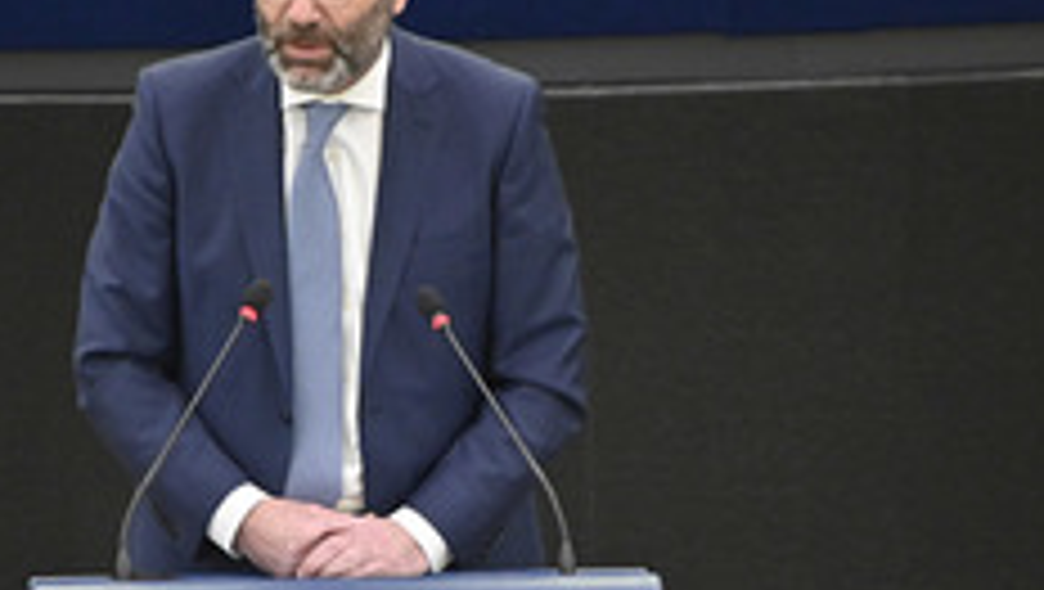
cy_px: 446
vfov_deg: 1.2
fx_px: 28096
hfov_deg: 2.1
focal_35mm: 1014
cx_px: 351
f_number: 6.3
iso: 5000
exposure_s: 1/320
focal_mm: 500
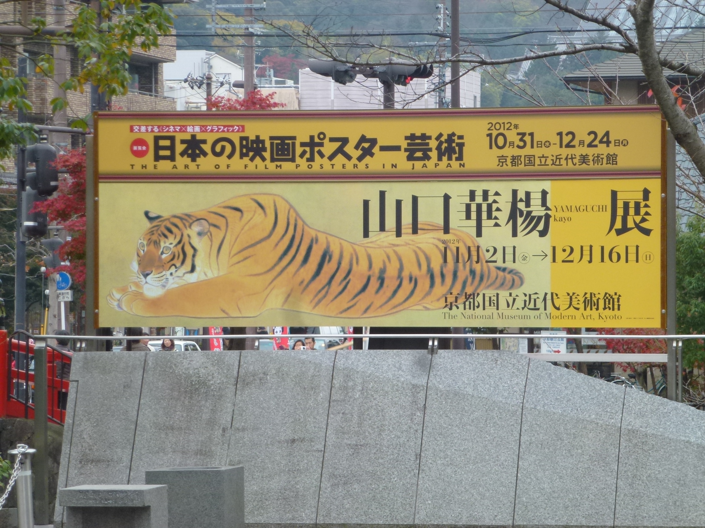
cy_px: 264
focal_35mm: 182
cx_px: 352
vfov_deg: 8.2
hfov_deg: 10.9
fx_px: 3707
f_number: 5.4
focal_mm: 32.6
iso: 200
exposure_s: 1/100
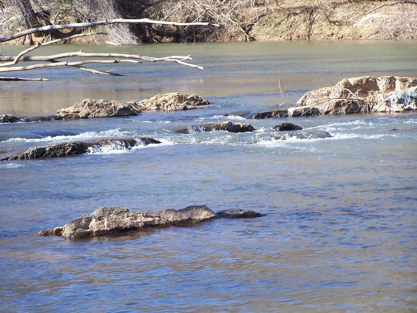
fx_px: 2036
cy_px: 156
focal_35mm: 169
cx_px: 208
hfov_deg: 11.7
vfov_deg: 8.8
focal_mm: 28
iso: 80
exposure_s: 1/350
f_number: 3.2
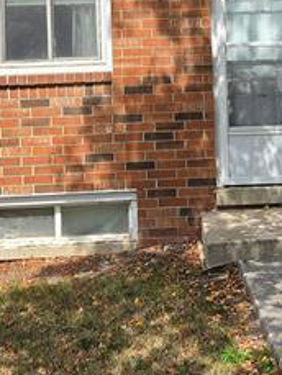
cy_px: 43
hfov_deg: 19.1
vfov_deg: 24.6
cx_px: 195
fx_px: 836
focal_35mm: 77
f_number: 1.8
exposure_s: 1/2874
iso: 80
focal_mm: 5.4
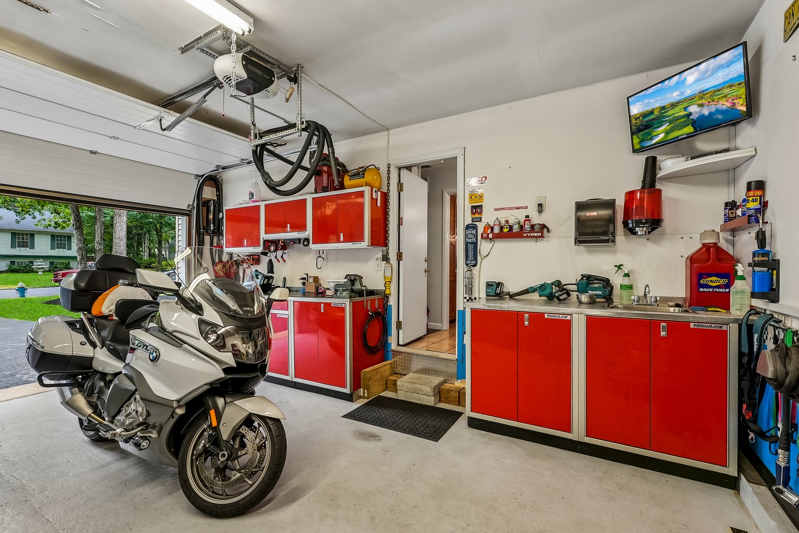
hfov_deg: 98.2
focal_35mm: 16
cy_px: 266
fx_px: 346
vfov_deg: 75.2
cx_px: 400
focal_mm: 15.6
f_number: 11
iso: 2000
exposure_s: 1/30
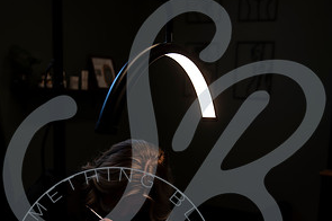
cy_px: 186
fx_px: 507
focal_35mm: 55
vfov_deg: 24.1
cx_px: 164
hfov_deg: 36.3
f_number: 3.5
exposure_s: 1/250
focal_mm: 36
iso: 100
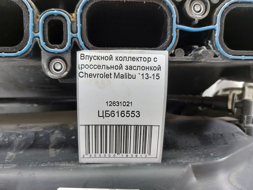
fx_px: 175
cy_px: 95
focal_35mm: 24
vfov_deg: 56.8
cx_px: 126
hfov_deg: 71.6
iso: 125
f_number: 1.8
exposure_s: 1/50
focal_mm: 5.23
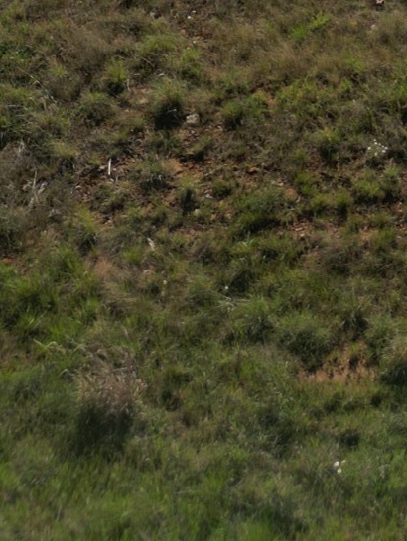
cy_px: -443
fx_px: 1410
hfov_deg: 15.4
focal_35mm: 90
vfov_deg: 17.5
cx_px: 577
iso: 100
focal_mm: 6.72
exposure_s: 1/125
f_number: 1.7
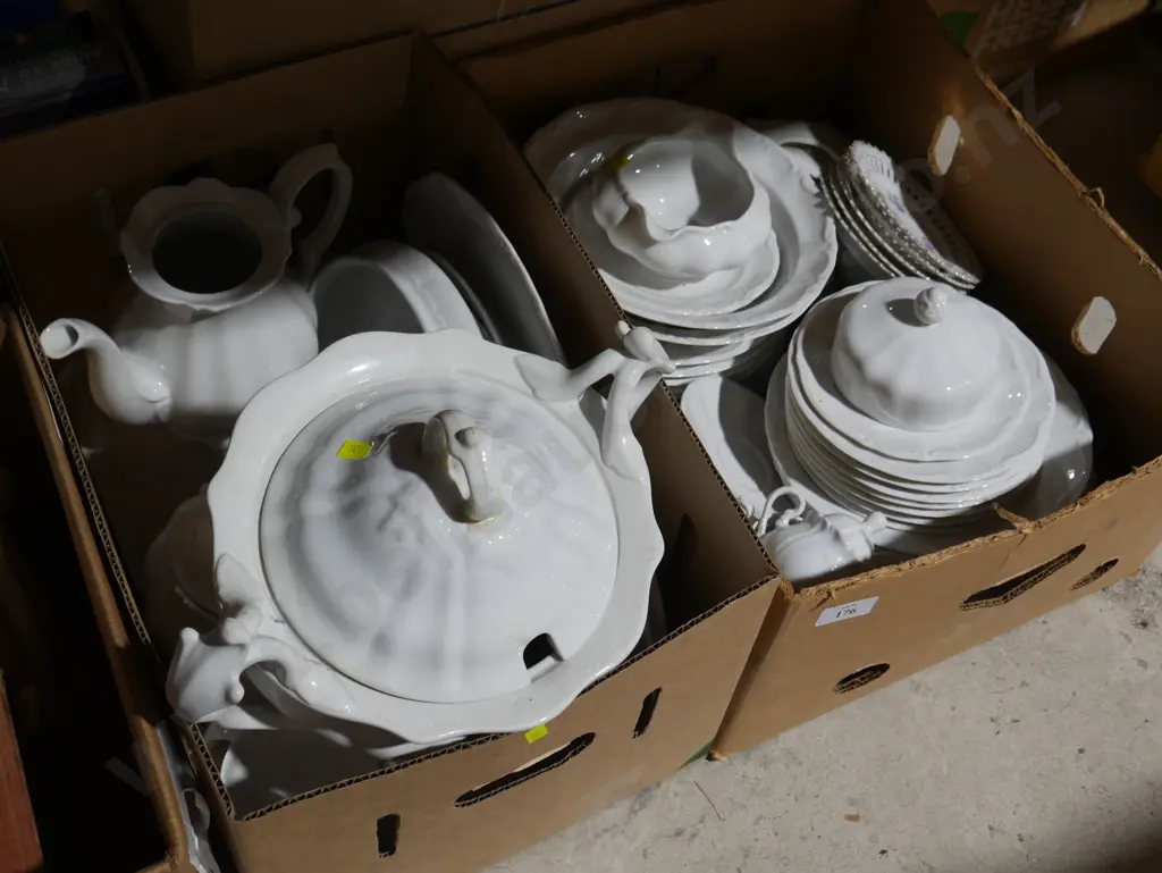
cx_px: 581
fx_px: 1343
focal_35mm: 40
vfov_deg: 36.0
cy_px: 436
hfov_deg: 46.8
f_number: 5.6
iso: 640
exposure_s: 1/60
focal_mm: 20
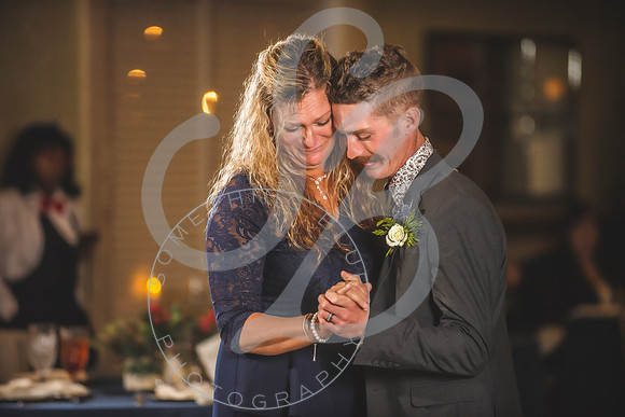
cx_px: 312
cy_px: 208
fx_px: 3473
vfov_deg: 6.9
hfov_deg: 10.3
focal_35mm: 200
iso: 800
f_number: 2.8
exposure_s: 1/200
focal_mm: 200
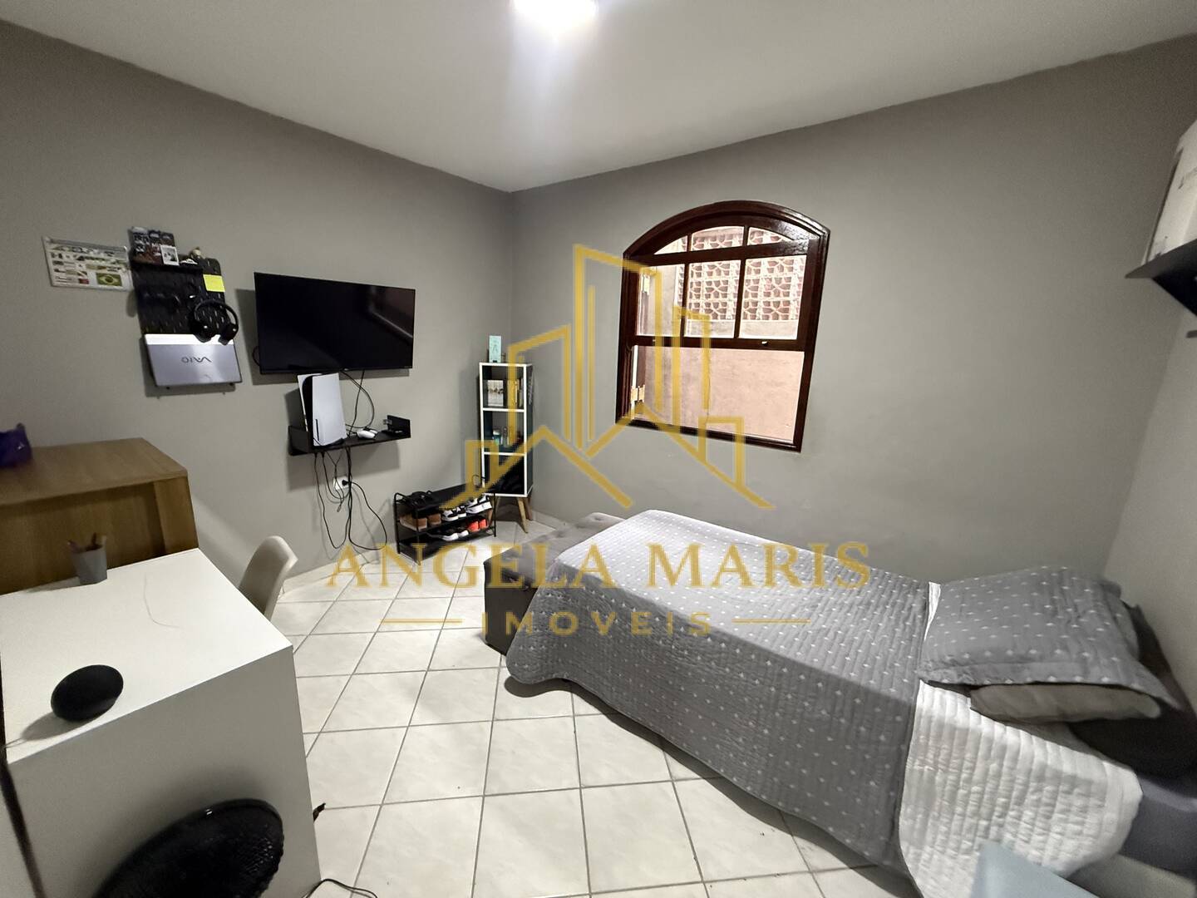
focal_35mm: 14
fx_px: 484
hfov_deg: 102.1
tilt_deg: -12.4
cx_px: 598
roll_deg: -0.4
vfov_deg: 85.7
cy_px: 449
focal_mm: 2.22
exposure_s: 1/60
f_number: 2.2
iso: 640
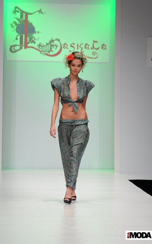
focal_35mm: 193
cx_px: 76
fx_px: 1276
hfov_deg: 6.8
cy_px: 121
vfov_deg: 10.9
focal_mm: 125
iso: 800
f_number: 3.2
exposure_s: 1/320
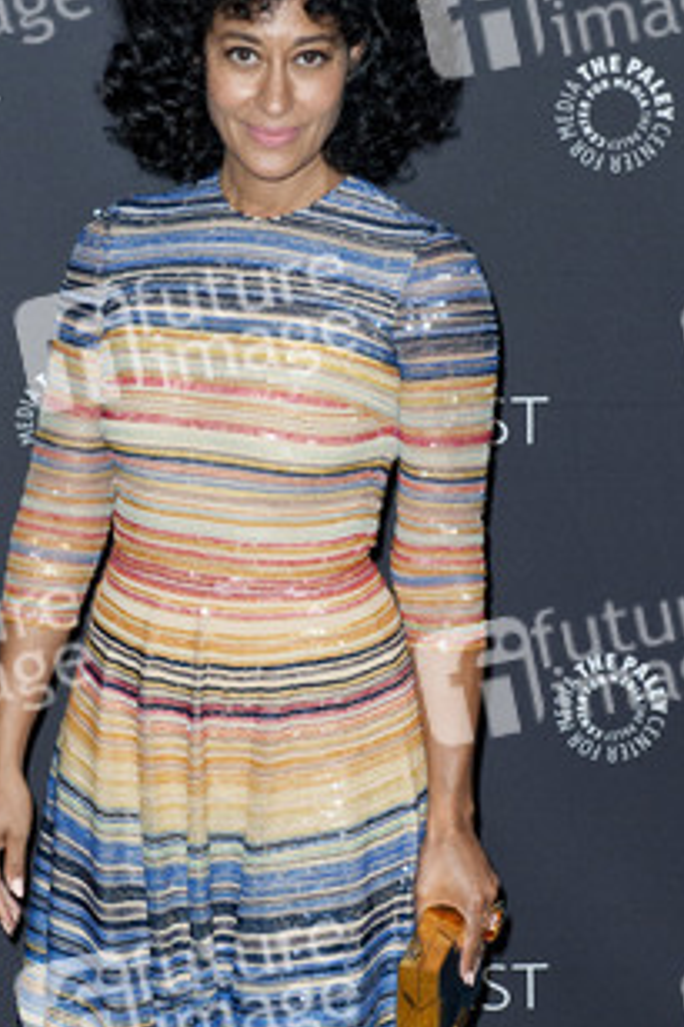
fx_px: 2596
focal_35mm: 91
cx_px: 285
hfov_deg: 15.0
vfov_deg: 22.4
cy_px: 500
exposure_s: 1/320
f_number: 5.6
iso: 640
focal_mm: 70
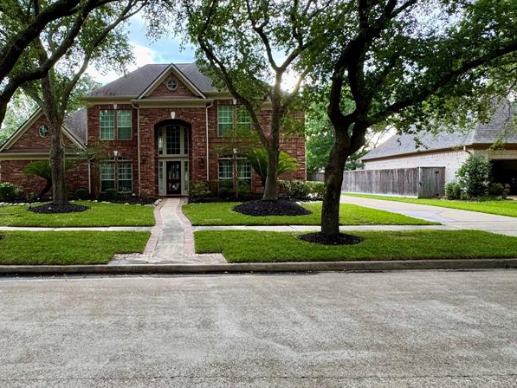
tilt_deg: -1.6
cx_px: 171
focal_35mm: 24
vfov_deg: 56.8
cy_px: 190
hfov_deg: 69.5
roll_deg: +0.3
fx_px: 359
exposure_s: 1/99
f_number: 2.2
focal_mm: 2.22
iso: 160
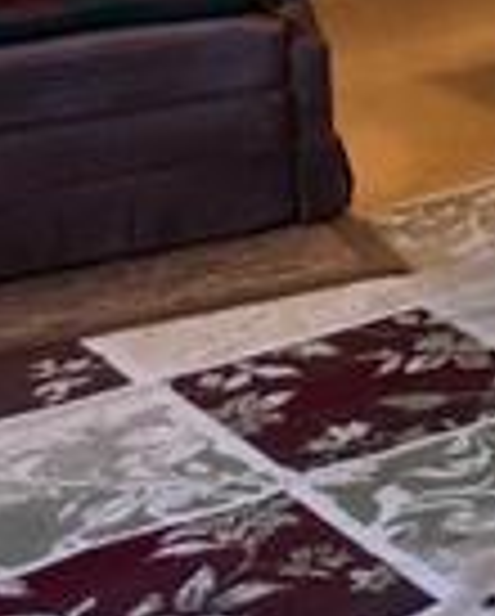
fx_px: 2412
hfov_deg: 10.1
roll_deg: -0.9
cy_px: -94
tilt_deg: -11.0
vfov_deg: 14.2
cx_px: 1215
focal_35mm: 132
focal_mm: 4.15
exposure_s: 1/15
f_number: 2.2
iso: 50
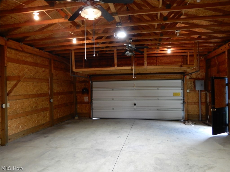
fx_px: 159
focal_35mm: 24
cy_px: 86
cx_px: 115
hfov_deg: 71.6
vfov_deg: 56.8
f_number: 3.4
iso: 280
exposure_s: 1/30
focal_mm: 4.3
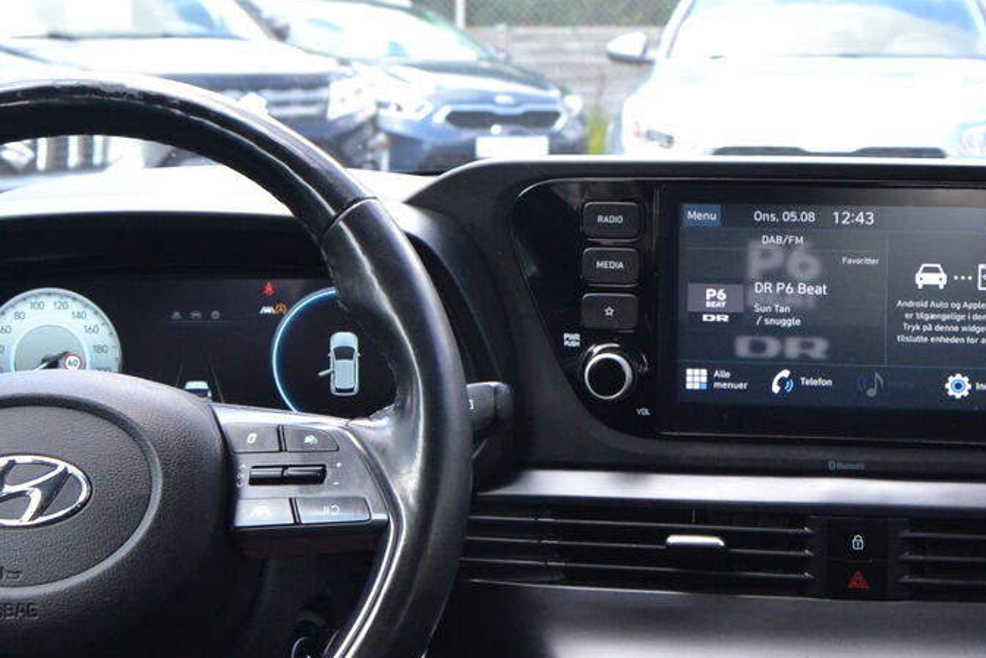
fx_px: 2109
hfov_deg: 25.7
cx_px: 820
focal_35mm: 77
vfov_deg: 17.7
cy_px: 311
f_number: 5.6
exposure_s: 1/125
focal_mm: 18
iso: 400
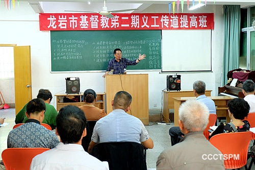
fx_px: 312
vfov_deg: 30.5
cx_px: 128
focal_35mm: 44
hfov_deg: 44.5
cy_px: 85
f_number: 4.7
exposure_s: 1/20
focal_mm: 29.5
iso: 2500
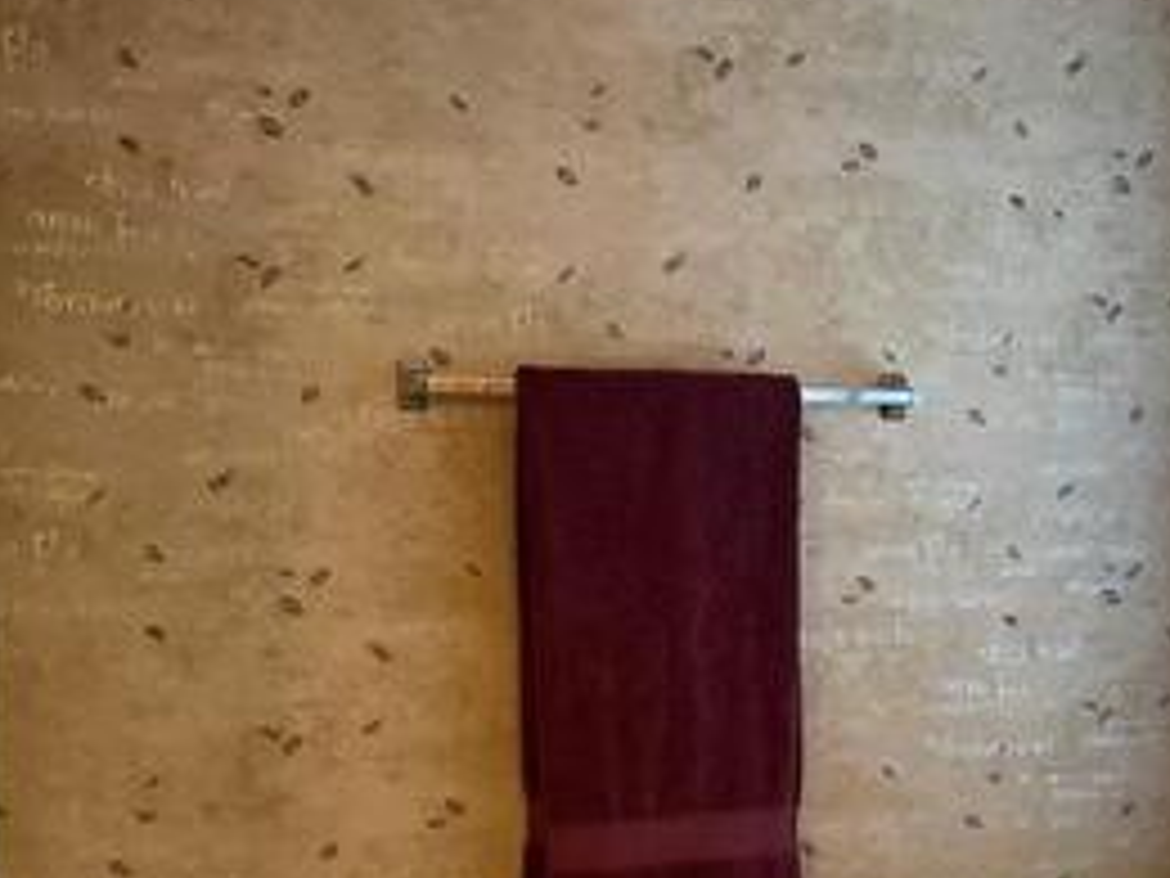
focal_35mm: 64
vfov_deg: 22.1
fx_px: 2163
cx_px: 842
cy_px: 864
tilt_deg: -10.1
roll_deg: +0.2
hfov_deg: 29.9
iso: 125
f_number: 1.6
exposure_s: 1/120
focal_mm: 4.2
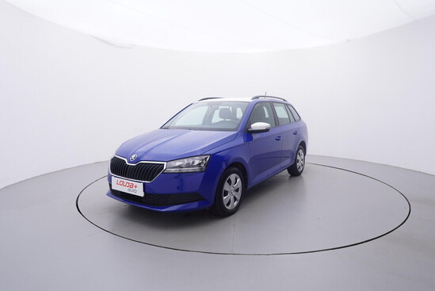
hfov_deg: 77.3
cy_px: 146
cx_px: 218
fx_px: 272
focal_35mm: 22
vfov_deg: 56.2
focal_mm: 15
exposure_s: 1/80
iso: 200
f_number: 5
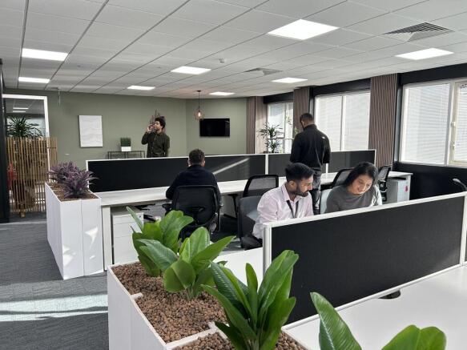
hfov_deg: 67.3
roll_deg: +0.8
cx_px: 234
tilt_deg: -7.3
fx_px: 351
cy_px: 175
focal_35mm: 26
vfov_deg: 53.0
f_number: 1.5
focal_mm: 5.7
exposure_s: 1/100
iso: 80
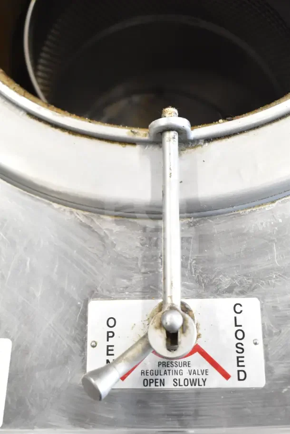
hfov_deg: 29.9
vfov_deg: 43.6
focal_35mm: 45
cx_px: 145
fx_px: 543
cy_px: 217
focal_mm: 30
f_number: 4.2
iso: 2800
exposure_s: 1/50
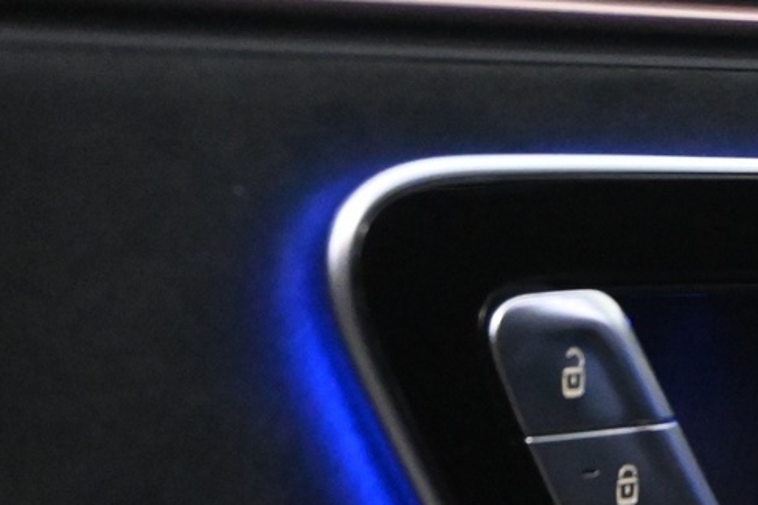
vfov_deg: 12.9
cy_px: 542
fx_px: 2203
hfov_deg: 17.4
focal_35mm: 105
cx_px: 1176
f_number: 4.5
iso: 6400
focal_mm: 21
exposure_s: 1/60
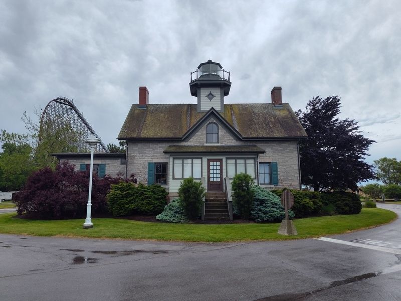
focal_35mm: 23
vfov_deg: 58.9
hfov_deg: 73.9
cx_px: 200
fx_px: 266
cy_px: 150
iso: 100
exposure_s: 1/1442
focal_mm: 5.56
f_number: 1.8
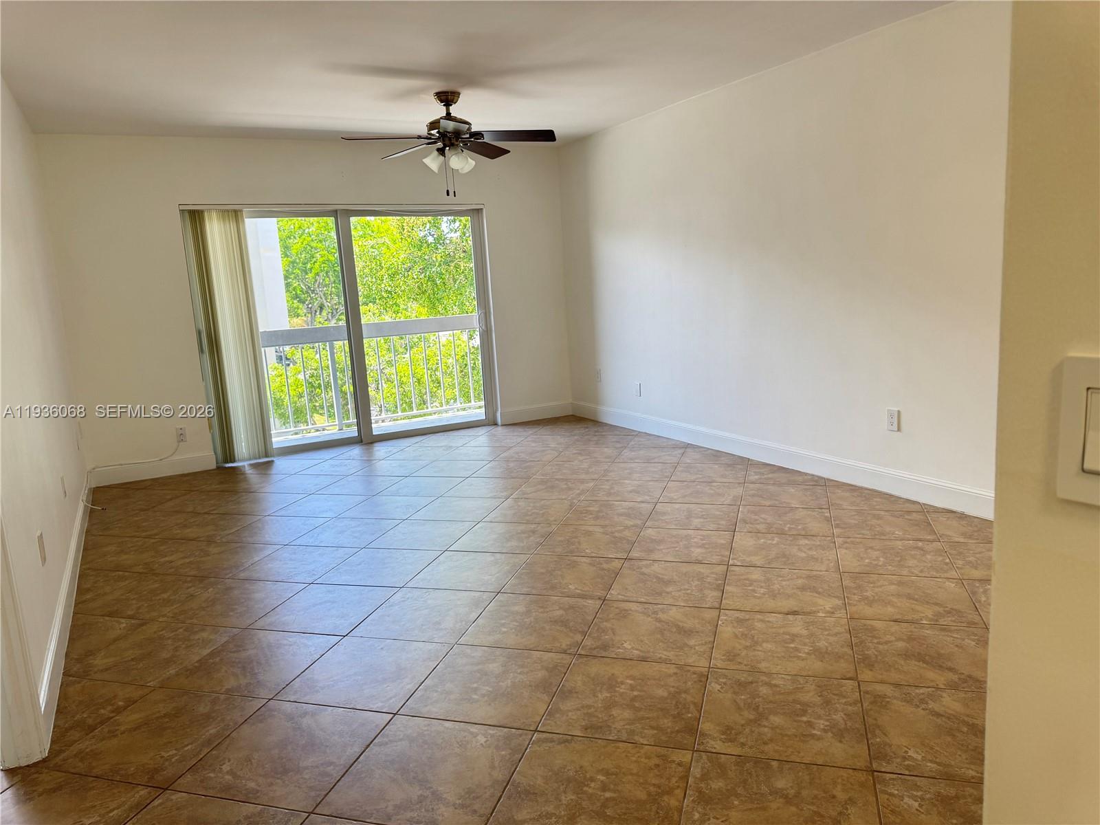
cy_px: 412
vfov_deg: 56.8
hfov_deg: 71.6
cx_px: 550
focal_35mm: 24
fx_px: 763
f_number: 1.78
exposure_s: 1/120
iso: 125
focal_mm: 6.76
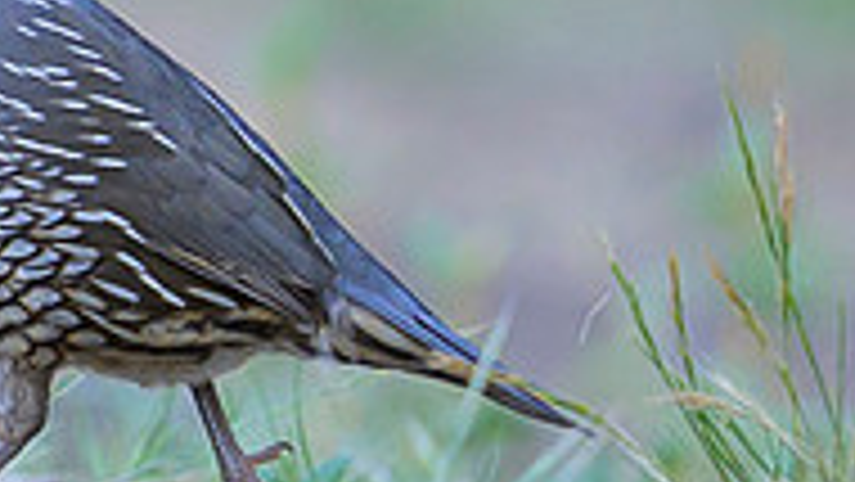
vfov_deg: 0.4
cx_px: -117
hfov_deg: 0.7
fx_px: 66196
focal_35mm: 2919
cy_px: -164
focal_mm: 400
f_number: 2.8
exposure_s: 1/1000
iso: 800
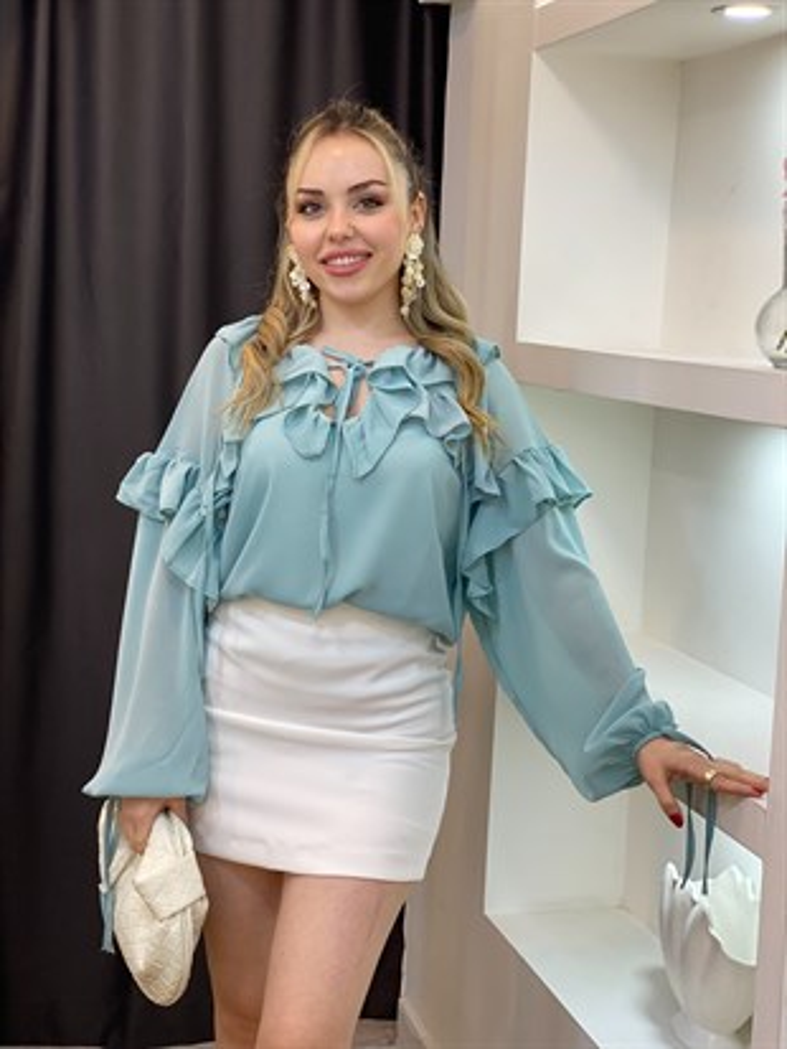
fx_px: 1575
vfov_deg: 36.8
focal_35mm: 52
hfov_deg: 28.0
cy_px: 524
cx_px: 394
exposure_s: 1/100
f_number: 2
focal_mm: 6
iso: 100
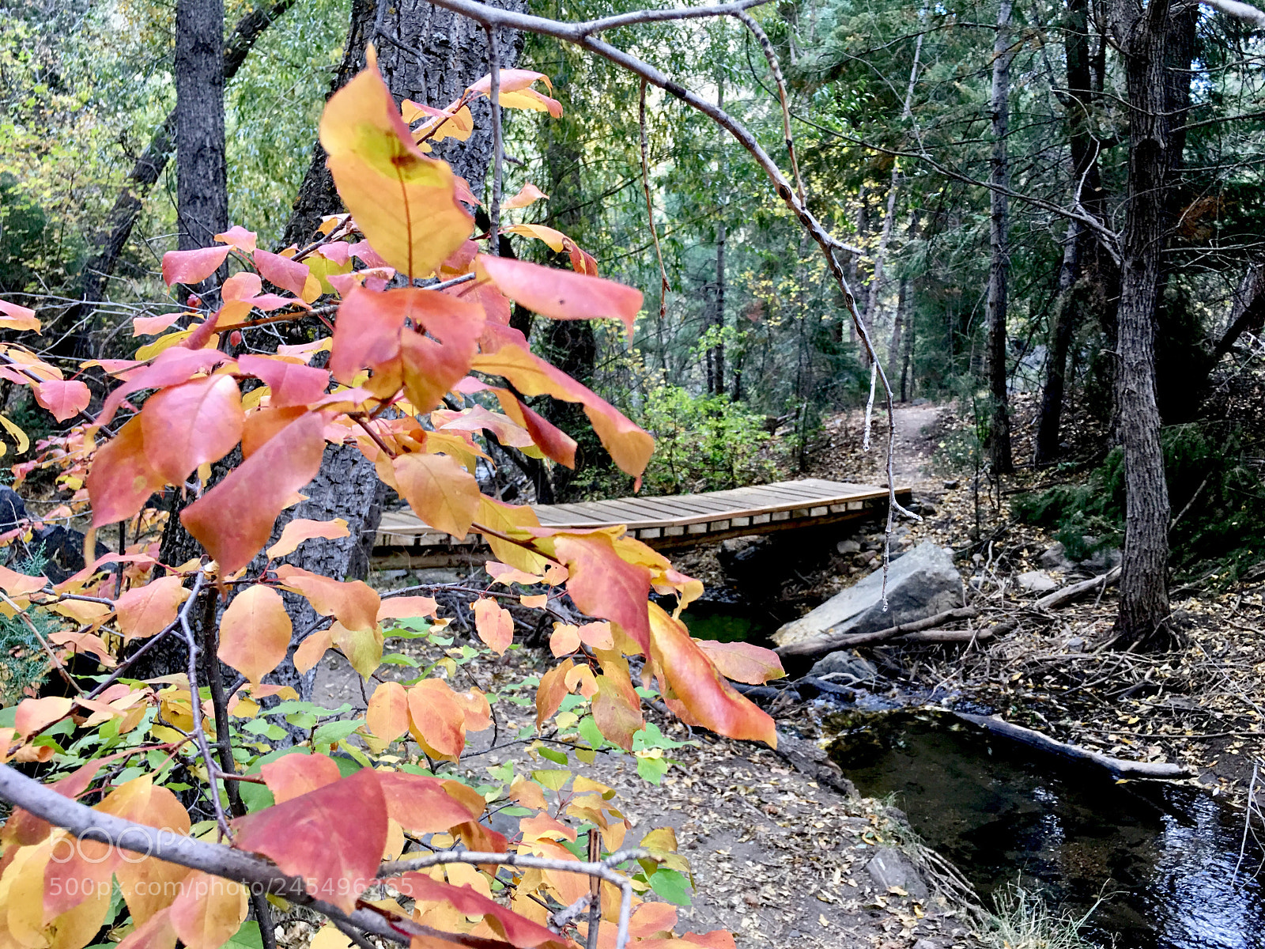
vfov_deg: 48.2
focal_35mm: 29
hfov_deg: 61.7
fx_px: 1060
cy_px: 474
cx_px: 632
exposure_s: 1/30
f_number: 2.2
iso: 25
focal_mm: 4.15
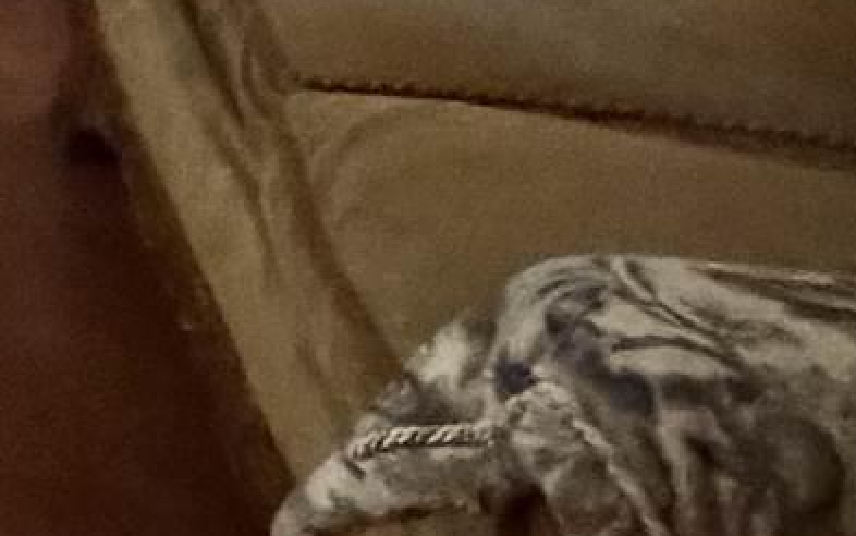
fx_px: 2707
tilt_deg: -1.1
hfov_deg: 11.5
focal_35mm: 116
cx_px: -1621
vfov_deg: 9.0
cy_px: -1107
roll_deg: +1.2
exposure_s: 1/40
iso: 1250
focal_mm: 2.22
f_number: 2.2
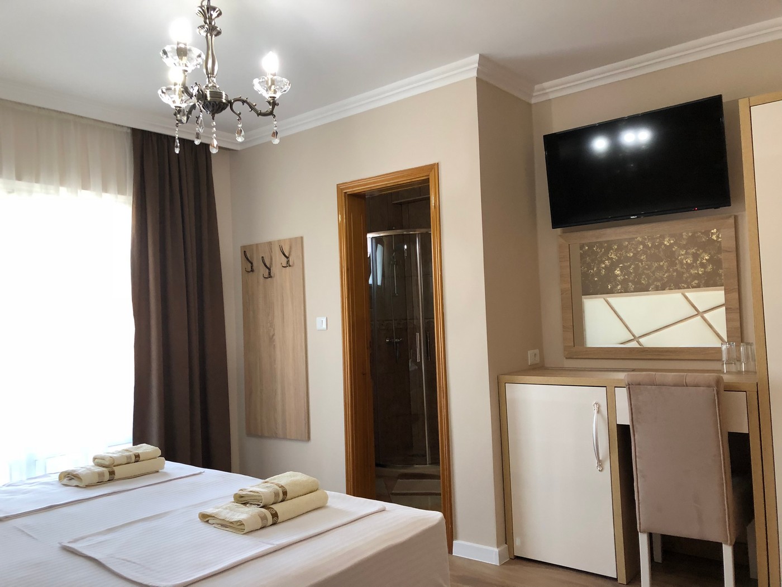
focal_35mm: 28
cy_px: 294
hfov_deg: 63.4
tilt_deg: +2.1
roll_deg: +1.5
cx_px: 391
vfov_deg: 49.7
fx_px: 633
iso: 40
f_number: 1.8
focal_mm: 3.99
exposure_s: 1/25
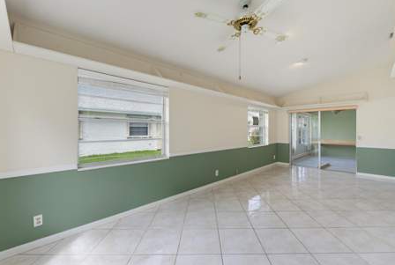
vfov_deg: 74.5
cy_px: 126
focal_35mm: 16
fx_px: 174
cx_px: 205
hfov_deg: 97.1
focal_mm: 14.8
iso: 800
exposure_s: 1/60
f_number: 7.1
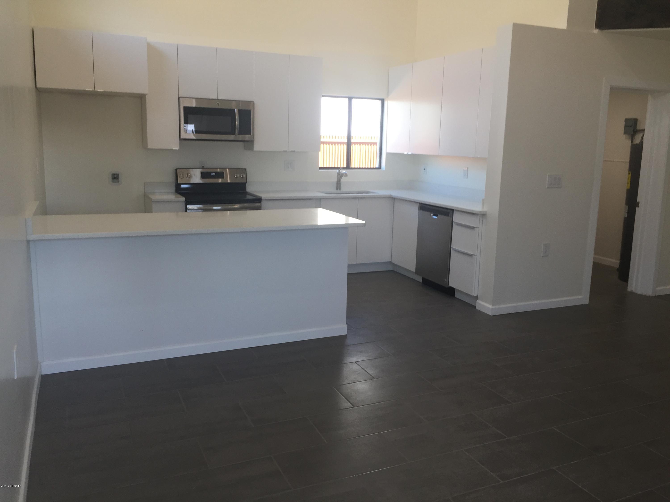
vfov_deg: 48.2
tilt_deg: -9.7
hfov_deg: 61.7
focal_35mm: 29
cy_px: 251
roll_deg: -2.1
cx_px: 335
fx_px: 561
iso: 40
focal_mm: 4.15
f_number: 2.2
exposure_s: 1/60
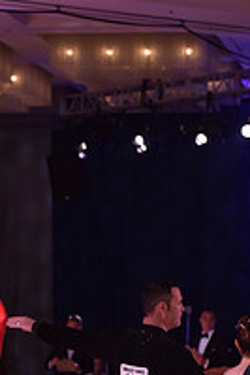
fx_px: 2121
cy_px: 465
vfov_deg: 9.9
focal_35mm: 204
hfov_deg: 6.7
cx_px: 87
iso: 1250
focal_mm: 70
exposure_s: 1/250
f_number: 5
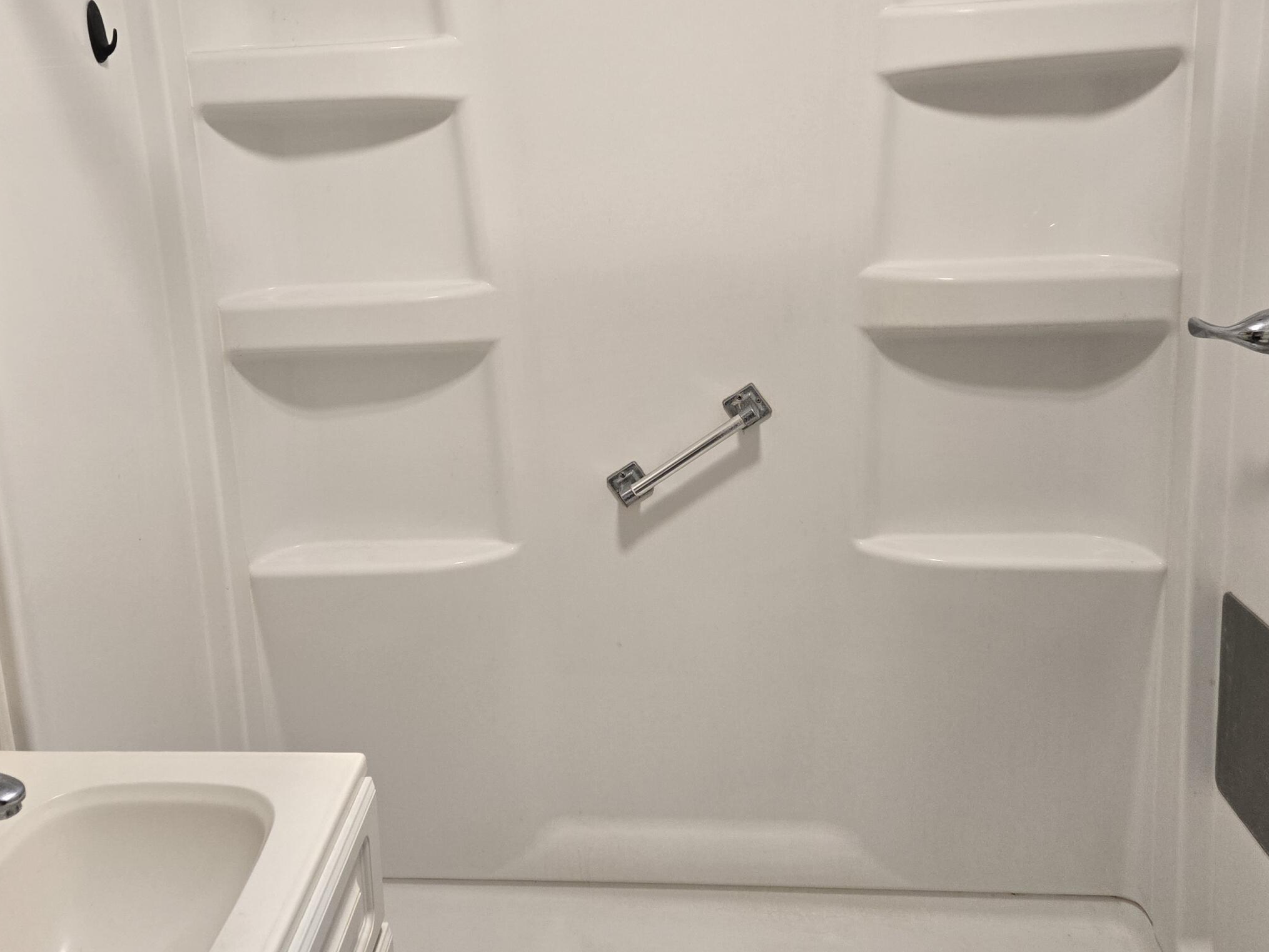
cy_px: 349
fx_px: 1246
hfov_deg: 53.9
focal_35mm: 34
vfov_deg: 41.5
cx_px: 580
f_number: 1.8
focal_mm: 5.4
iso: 200
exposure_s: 1/120
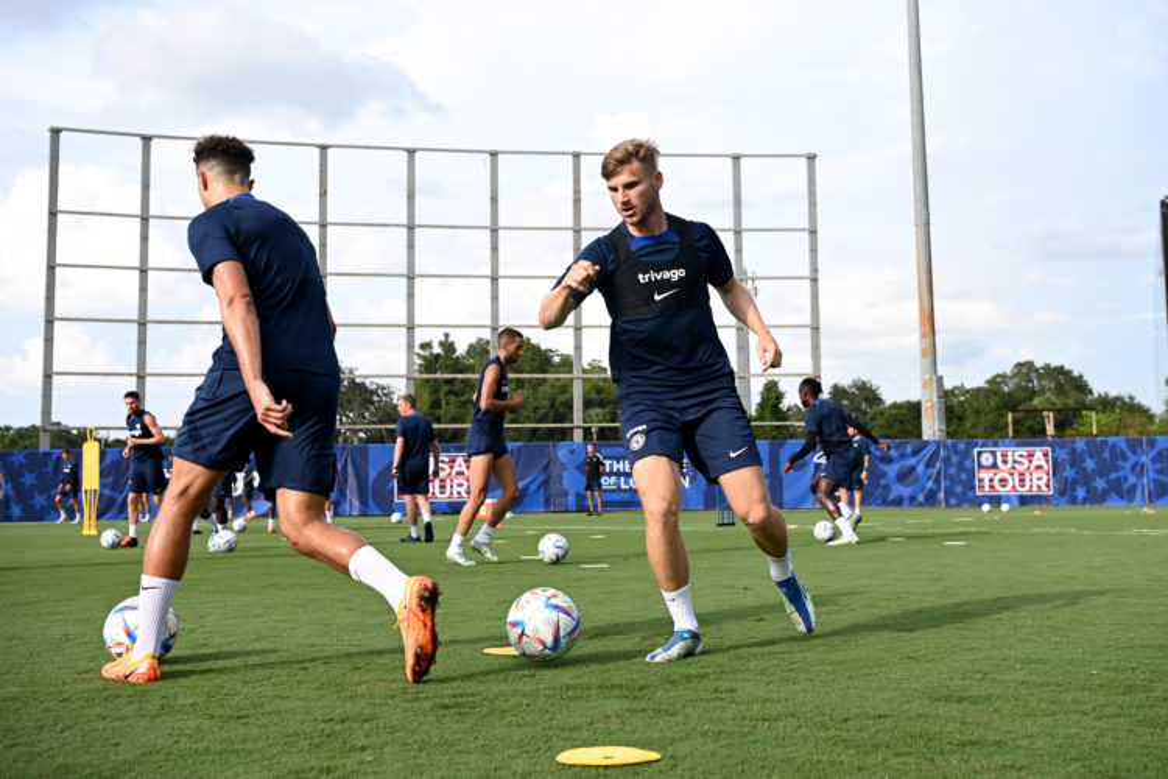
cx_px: 584
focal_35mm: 35
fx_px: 1135
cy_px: 390
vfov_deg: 37.9
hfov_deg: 54.4
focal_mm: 35
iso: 200
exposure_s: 1/1000
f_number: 5.6
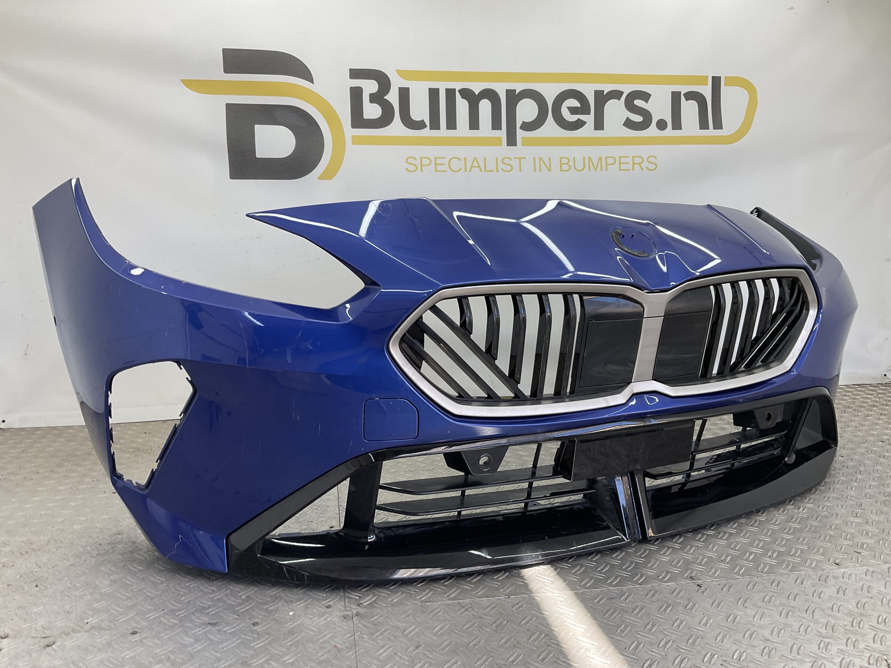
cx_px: 446
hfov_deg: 61.7
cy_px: 334
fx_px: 746
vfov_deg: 48.2
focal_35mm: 29
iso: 16
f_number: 1.8
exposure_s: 1/111
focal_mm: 3
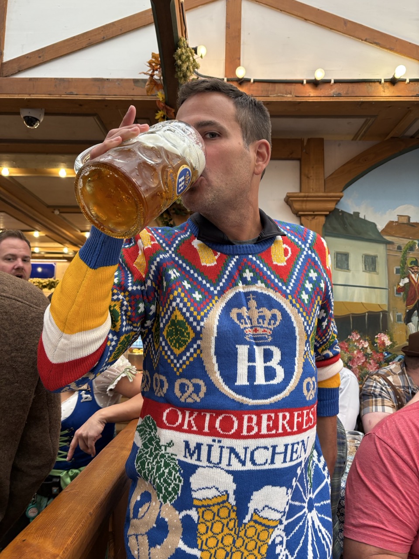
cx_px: 210
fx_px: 420
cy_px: 280
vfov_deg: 67.3
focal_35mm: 26
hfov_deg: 53.1
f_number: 1.6
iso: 100
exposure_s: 1/100
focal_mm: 5.96
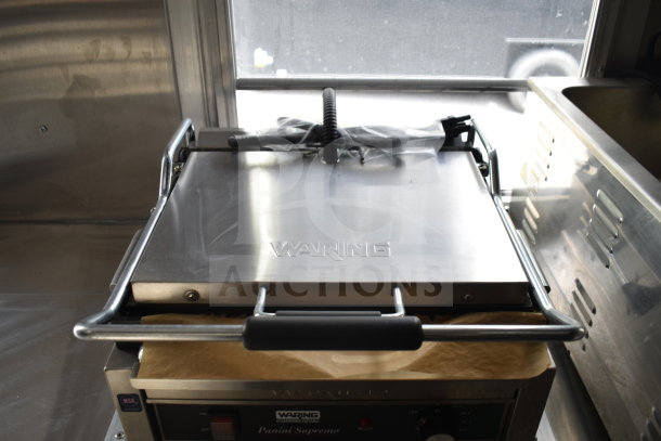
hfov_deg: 59.5
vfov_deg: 41.7
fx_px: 578
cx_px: 330
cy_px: 220
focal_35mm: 32
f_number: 3.8
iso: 200
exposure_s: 1/50
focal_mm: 21
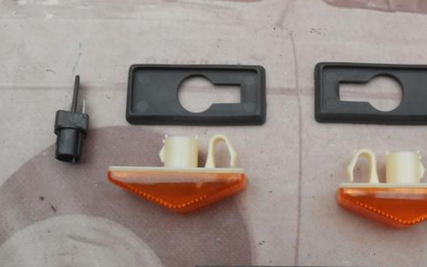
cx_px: 281
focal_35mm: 44
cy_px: 191
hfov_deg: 44.7
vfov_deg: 28.9
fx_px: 512
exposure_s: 1/30
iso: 160
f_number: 3.5
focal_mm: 4.6
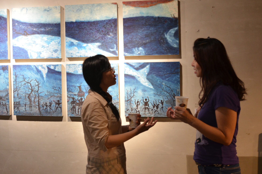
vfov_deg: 30.9
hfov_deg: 45.3
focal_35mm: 43
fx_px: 312
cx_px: 105
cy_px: 65
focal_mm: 22
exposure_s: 1/25
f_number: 3.5
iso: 800
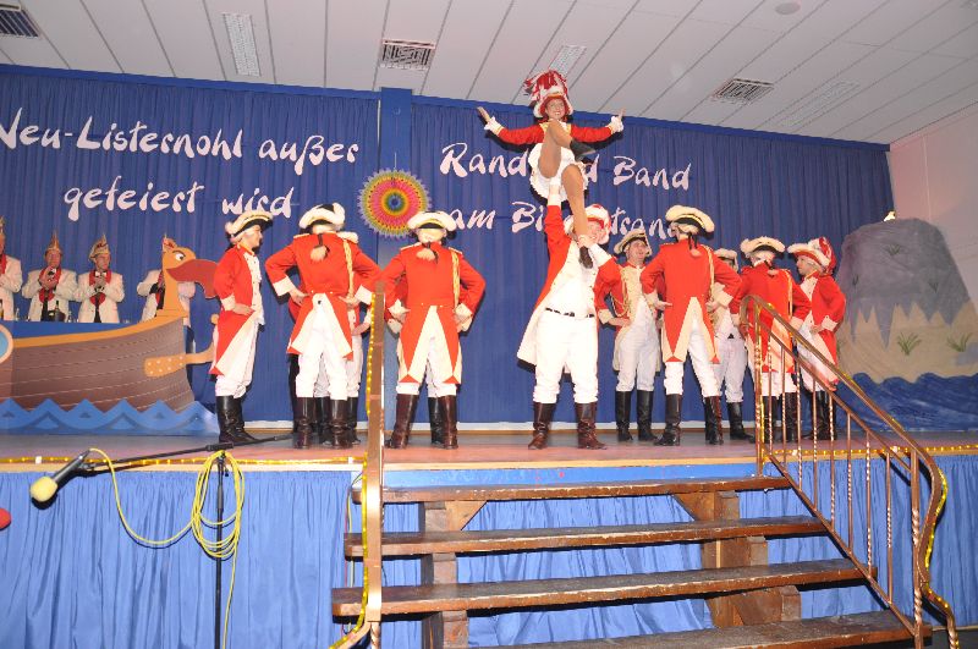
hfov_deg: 67.5
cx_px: 489
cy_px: 324
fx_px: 732
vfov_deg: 47.8
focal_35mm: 27
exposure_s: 1/60
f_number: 5
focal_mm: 18
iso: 400
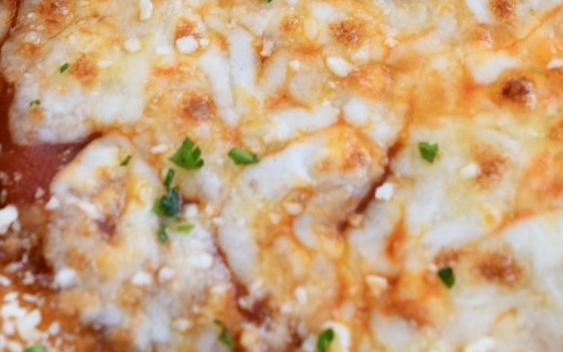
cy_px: -324
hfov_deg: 14.2
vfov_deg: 8.5
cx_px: 340
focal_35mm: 147
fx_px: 2256
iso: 500
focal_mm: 40
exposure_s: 1/250
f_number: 11
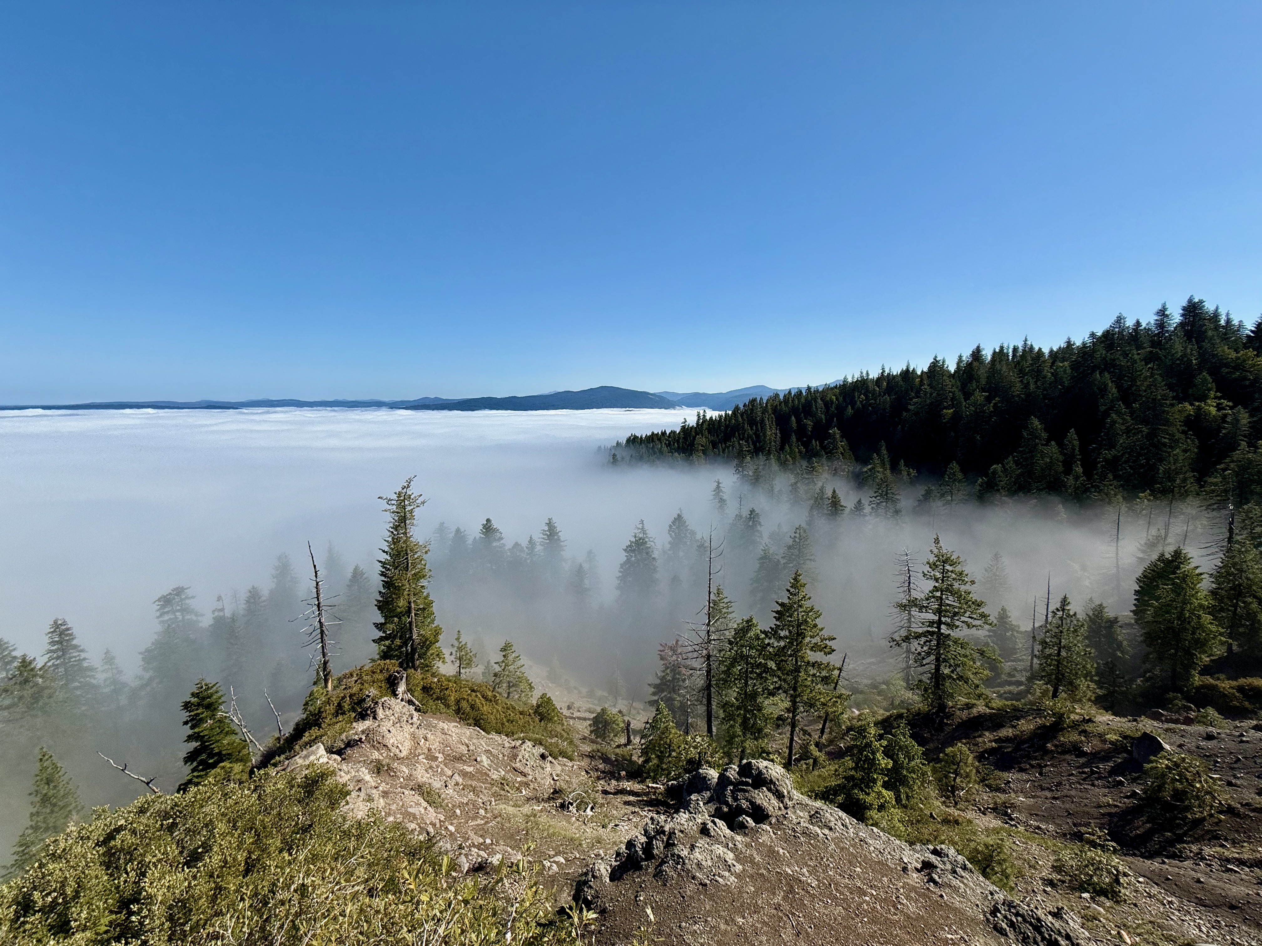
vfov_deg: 85.7
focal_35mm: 14
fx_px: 510
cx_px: 631
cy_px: 473
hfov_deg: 102.1
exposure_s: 1/5618
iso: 50
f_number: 2.2
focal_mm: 2.22
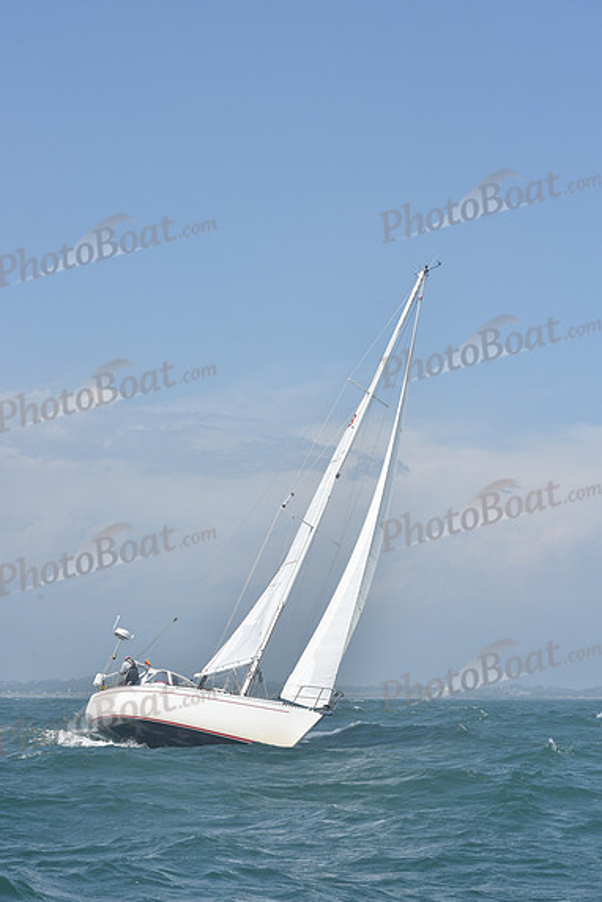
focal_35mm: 71
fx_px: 1779
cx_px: 299
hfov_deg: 19.2
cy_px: 453
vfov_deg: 28.4
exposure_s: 1/1000
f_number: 10
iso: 320
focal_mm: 70
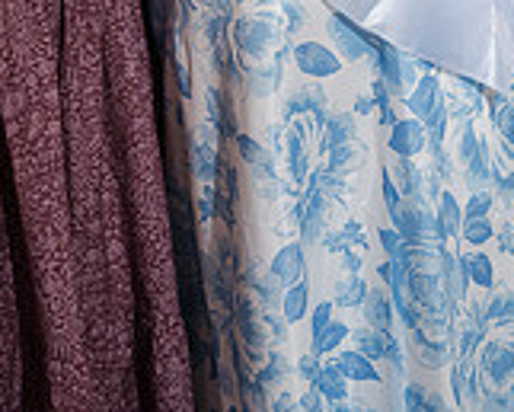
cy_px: -256
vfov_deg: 10.8
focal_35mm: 136
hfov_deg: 14.1
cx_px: 137
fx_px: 2070
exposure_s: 1/250
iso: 2000
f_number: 4
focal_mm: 52
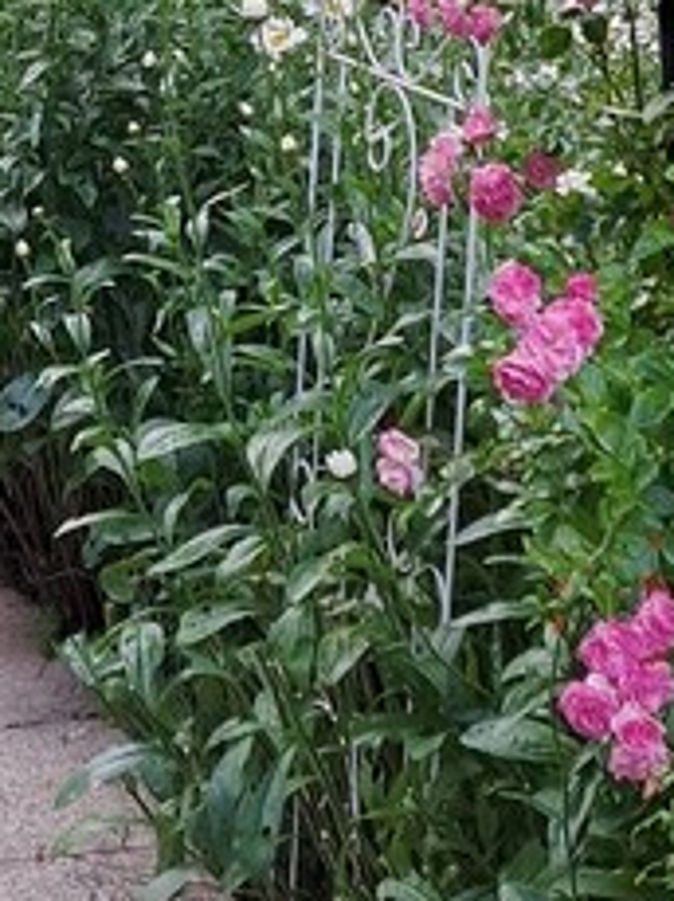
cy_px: -439
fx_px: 2783
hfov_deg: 13.7
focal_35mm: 107
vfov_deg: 16.8
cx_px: 35
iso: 50
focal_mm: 5.23
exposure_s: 1/100
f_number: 1.8
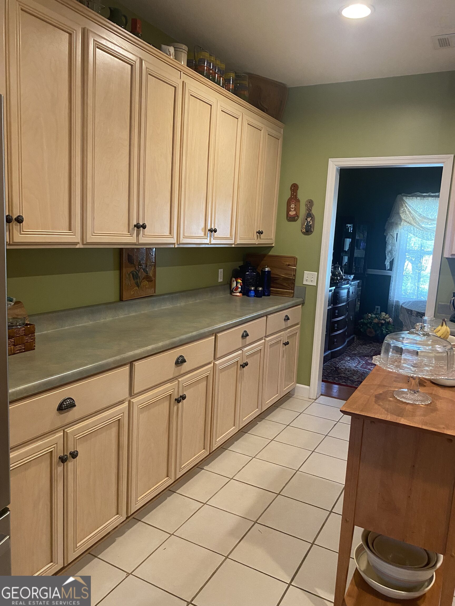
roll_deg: -3.3
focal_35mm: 26
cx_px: 228
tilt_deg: -4.5
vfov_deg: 67.3
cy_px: 303
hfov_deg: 53.1
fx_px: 456
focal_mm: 4.25
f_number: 1.8
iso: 400
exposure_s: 1/60
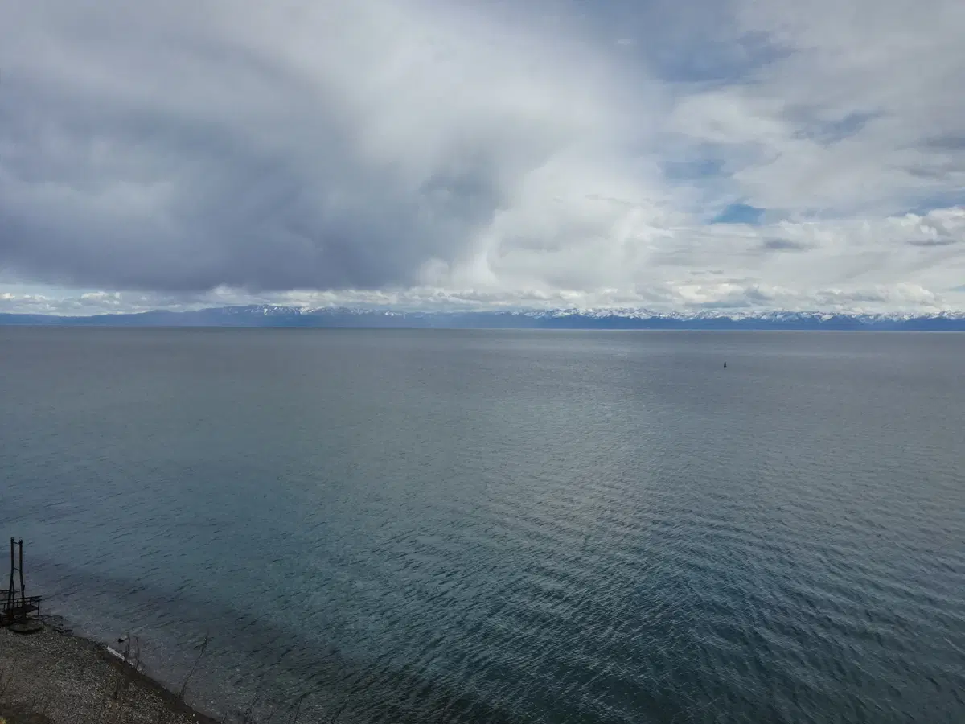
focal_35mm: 27
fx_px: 753
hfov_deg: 65.3
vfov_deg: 51.4
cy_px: 362
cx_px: 482
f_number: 2
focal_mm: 3.79
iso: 50
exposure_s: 1/1033
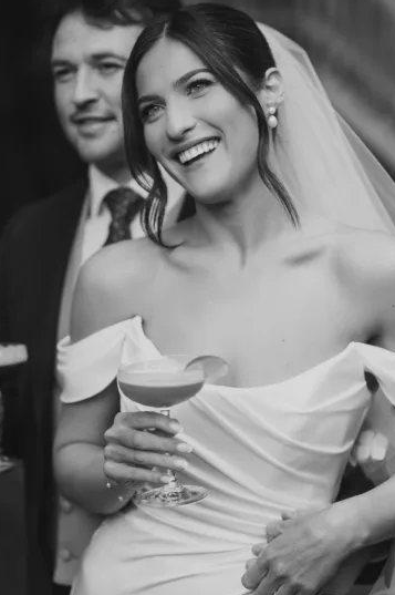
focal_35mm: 95
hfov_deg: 14.4
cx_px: 195
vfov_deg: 21.5
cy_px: 273
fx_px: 1566
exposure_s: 1/2000
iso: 250
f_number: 1.8
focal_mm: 85
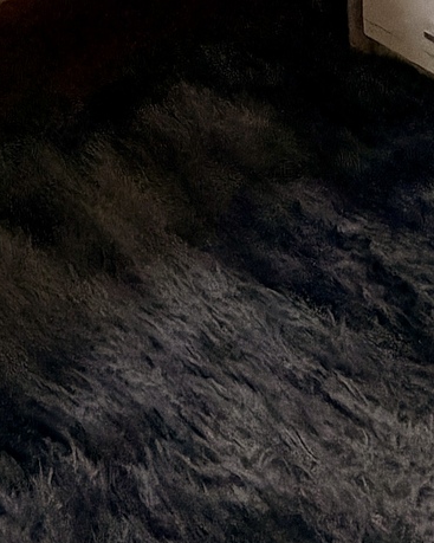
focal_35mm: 61
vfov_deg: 17.3
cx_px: -304
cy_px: -634
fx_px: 980
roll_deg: +1.5
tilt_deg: +1.8
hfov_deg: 19.8
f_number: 2.2
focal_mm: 2.22
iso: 320
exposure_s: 1/82
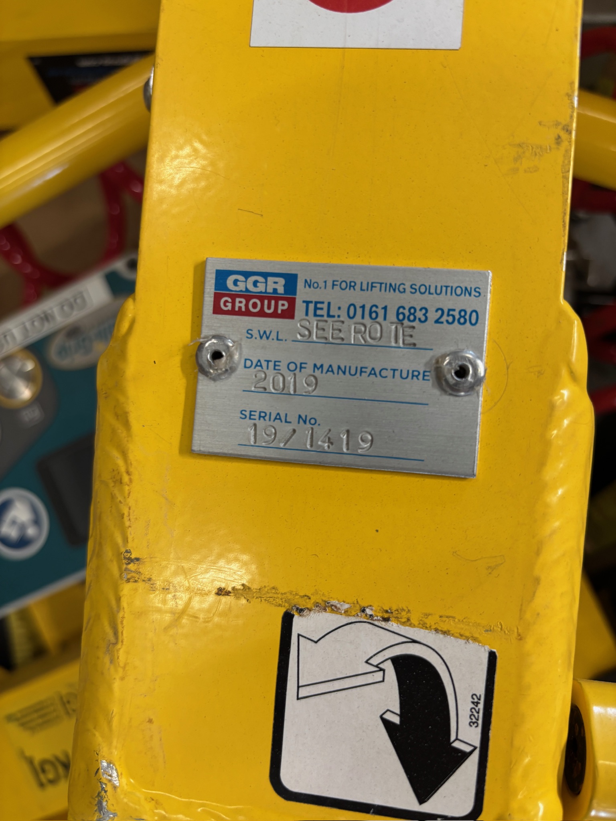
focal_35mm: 26
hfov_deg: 53.1
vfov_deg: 67.3
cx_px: 308
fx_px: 617
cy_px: 410
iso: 125
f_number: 1.6
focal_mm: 5.96
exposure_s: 1/100
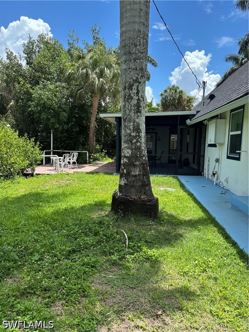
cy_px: 166
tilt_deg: -3.8
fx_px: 249
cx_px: 124
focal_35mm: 26
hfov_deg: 53.1
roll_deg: -4.2
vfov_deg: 67.3
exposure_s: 1/1642
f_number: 1.6
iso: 50
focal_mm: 5.96
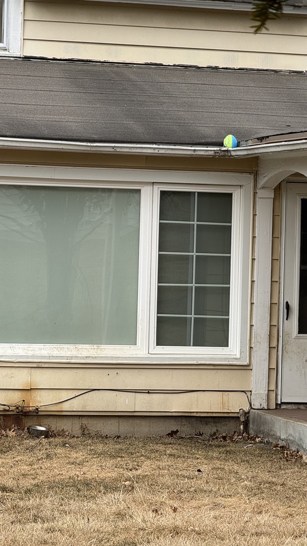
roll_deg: -2.3
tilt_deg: -0.5
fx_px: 2533
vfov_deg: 12.3
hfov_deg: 6.9
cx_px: 338
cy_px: 273
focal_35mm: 175
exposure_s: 1/318
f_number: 2.8
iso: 50
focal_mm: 15.66
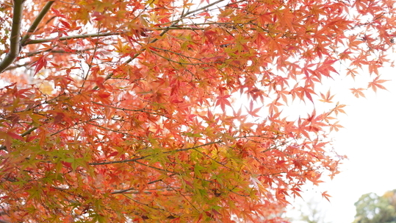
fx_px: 294
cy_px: 91
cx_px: 192
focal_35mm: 28
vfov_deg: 41.3
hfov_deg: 67.9
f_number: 4
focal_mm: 24
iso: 100
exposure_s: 1/50
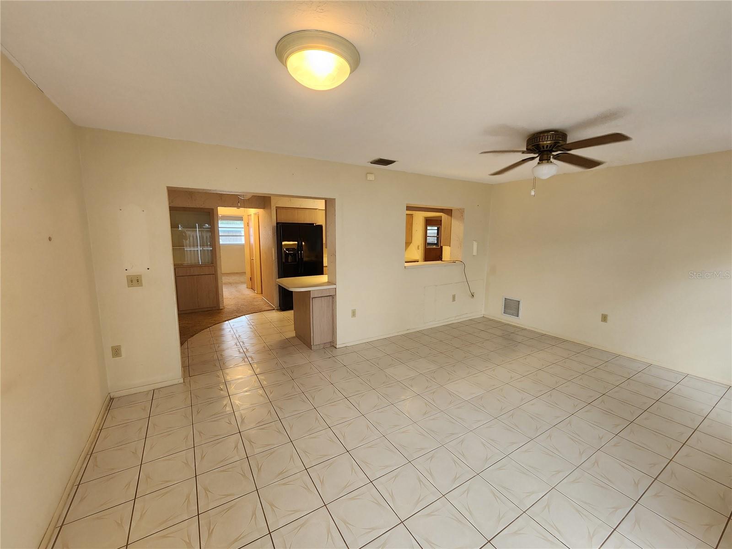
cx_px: 366
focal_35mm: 13
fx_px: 275
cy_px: 274
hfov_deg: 106.2
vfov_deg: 89.9
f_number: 2.2
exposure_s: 1/60
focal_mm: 2.2
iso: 200
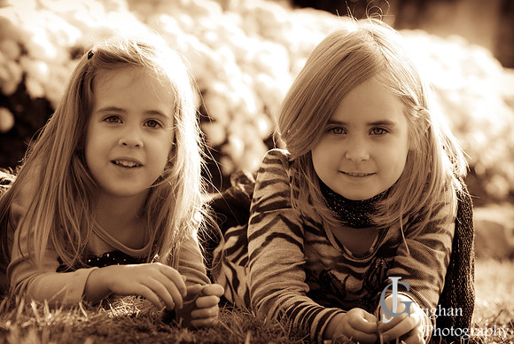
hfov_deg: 10.1
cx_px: 257
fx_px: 2894
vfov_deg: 6.8
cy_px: 172
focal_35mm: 202
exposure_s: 1/320
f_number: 4
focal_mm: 135
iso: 250
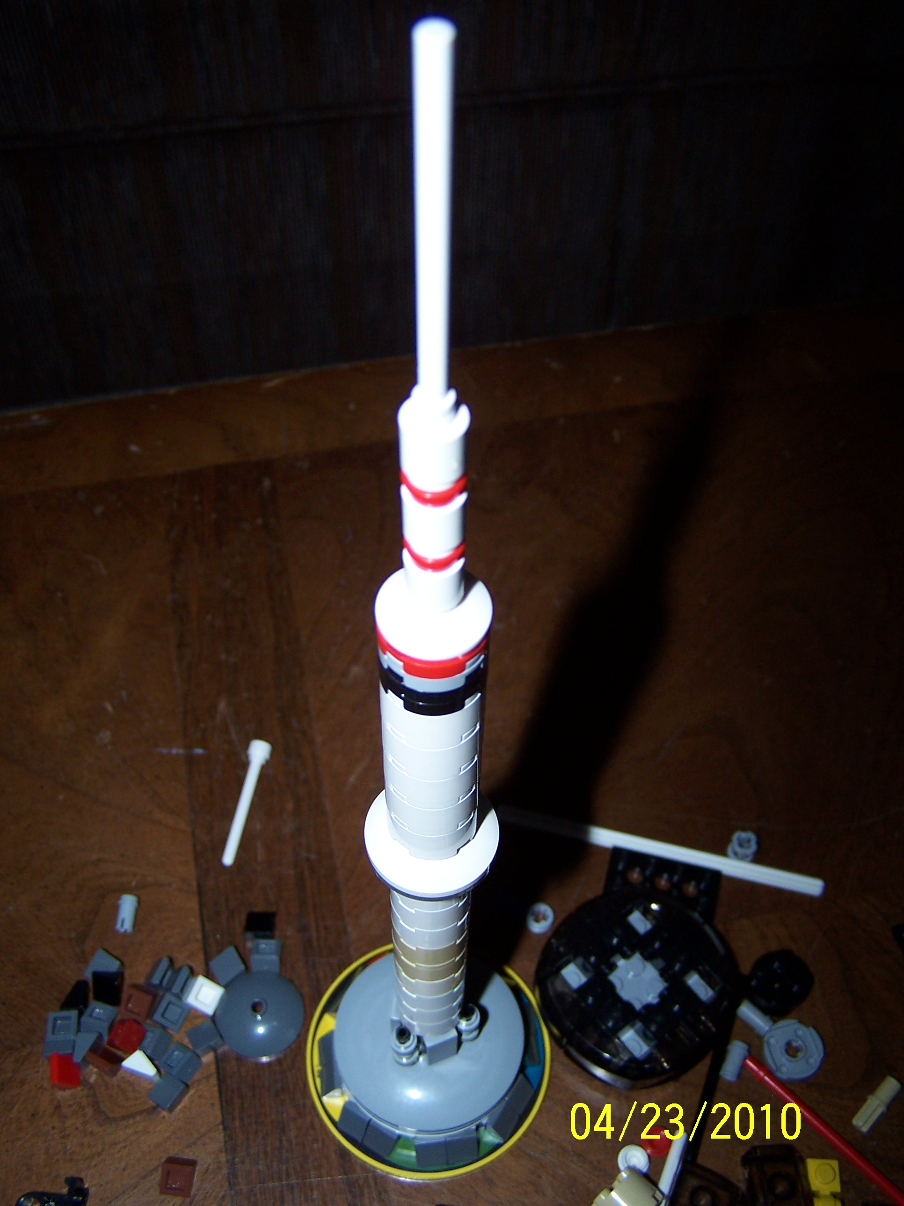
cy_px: 603
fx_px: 1323
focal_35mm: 38
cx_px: 452
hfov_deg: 37.7
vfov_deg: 49.0
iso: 80
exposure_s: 1/60
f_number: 2.8
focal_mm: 6.3
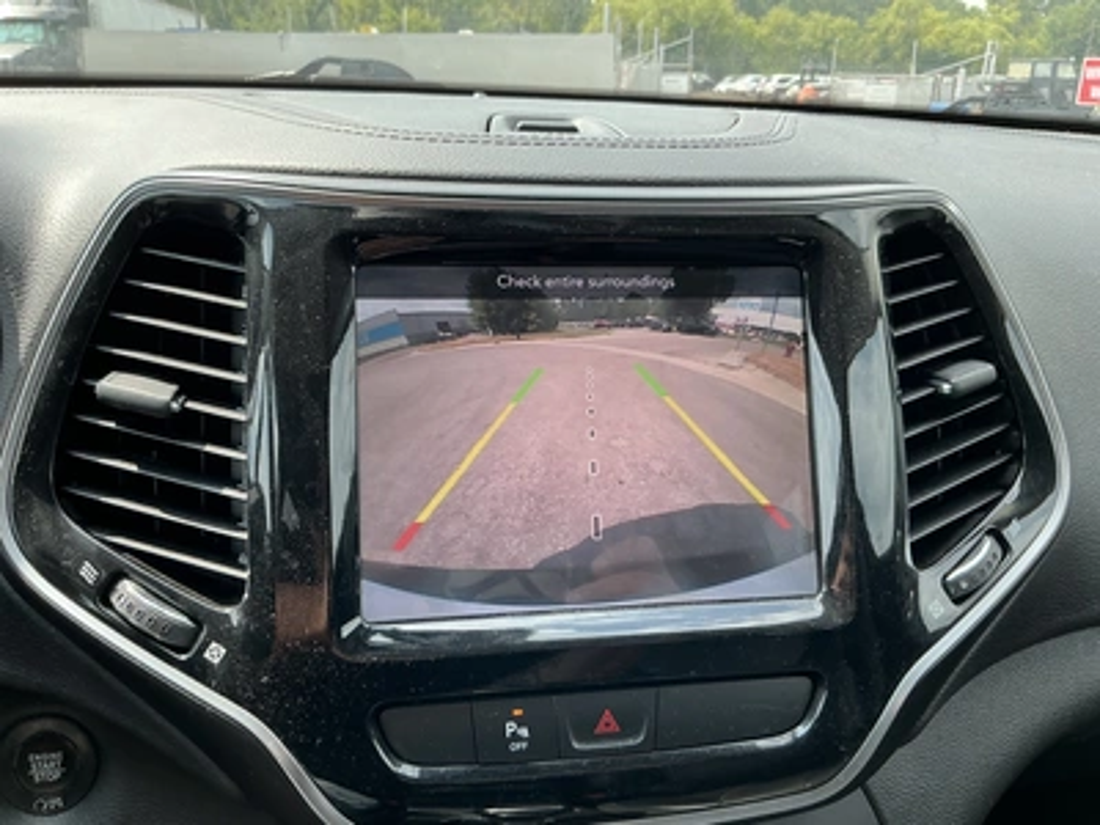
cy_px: 412
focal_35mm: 28
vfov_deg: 49.7
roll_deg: -1.7
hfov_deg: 63.4
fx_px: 890
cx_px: 550
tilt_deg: -19.7
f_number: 1.8
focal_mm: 3
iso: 20
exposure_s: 1/183
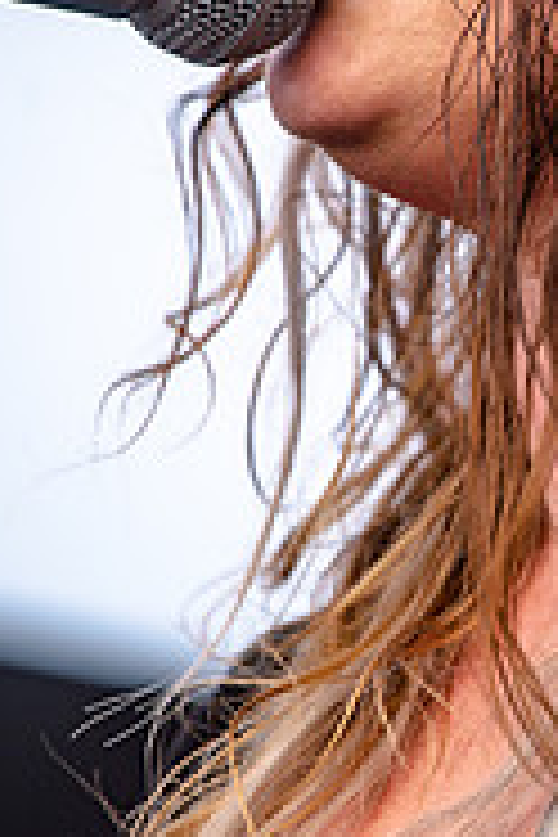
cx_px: 515
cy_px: 400
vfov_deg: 2.8
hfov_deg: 1.9
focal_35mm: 725
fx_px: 16855
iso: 200
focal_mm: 300
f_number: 4
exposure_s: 1/640
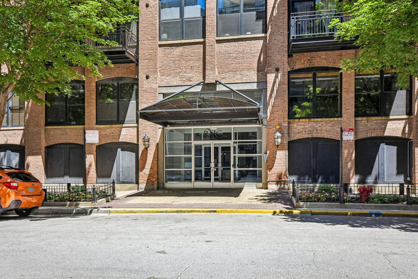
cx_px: 209
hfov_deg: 61.9
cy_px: 140
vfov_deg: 43.6
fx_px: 348
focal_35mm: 30
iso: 400
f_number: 8
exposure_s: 1/640
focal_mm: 20
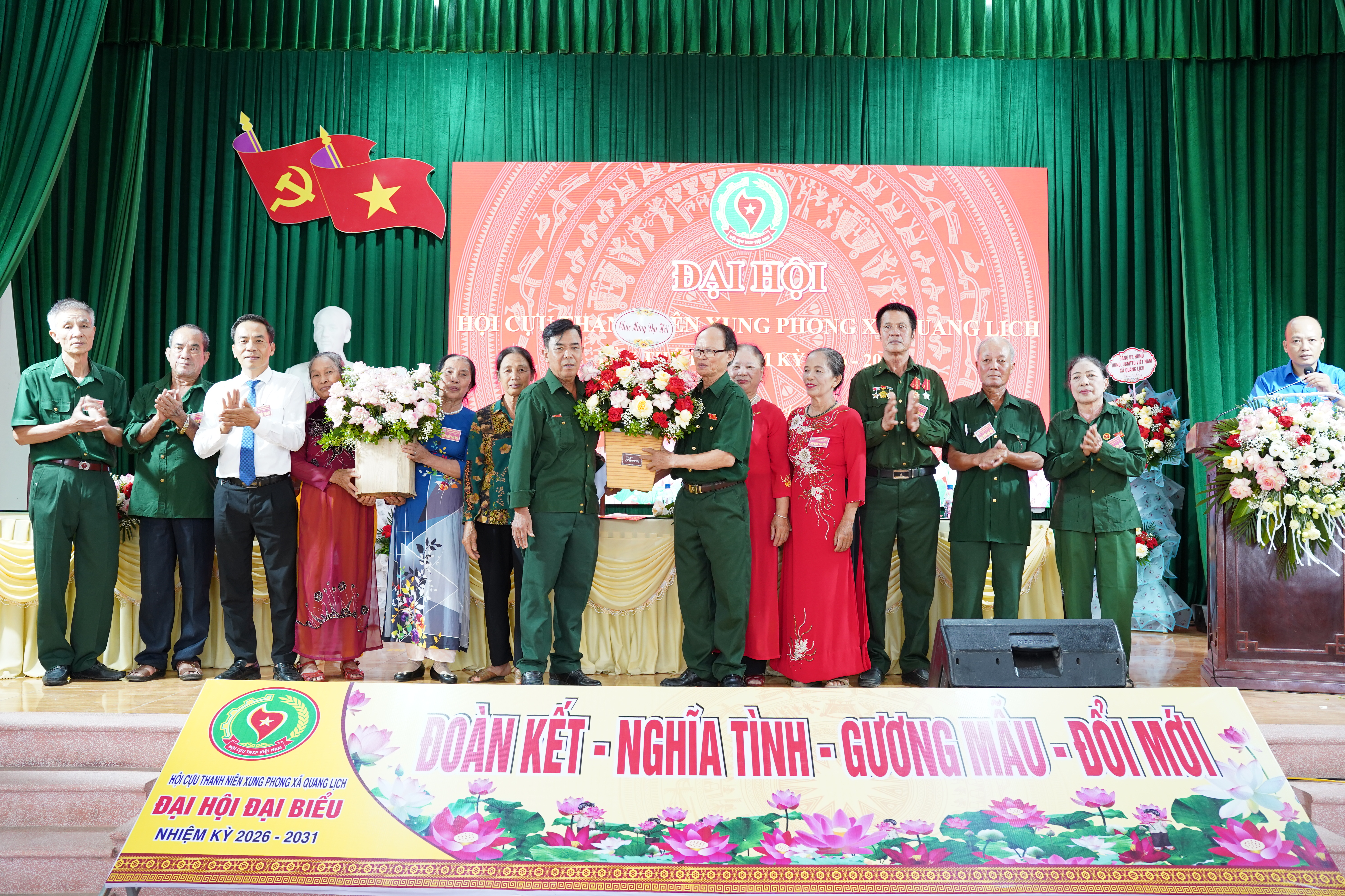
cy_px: 448
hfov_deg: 55.1
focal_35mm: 34
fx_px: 1289
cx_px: 672
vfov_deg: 38.4
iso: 1000
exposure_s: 1/40
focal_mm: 34.5
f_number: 4
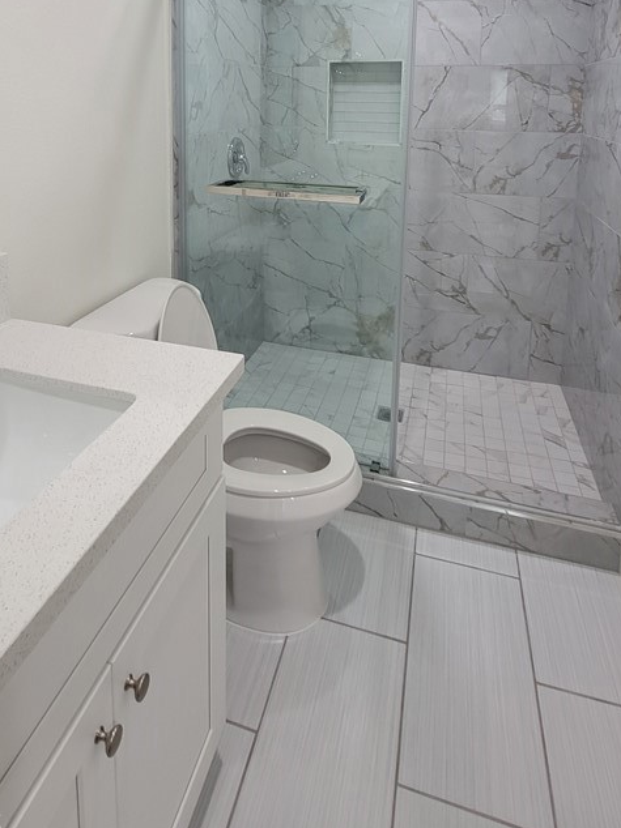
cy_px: 174
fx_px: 503
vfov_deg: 71.6
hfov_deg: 63.3
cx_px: 282
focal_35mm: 21
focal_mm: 2.2
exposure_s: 1/60
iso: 125
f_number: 2.2
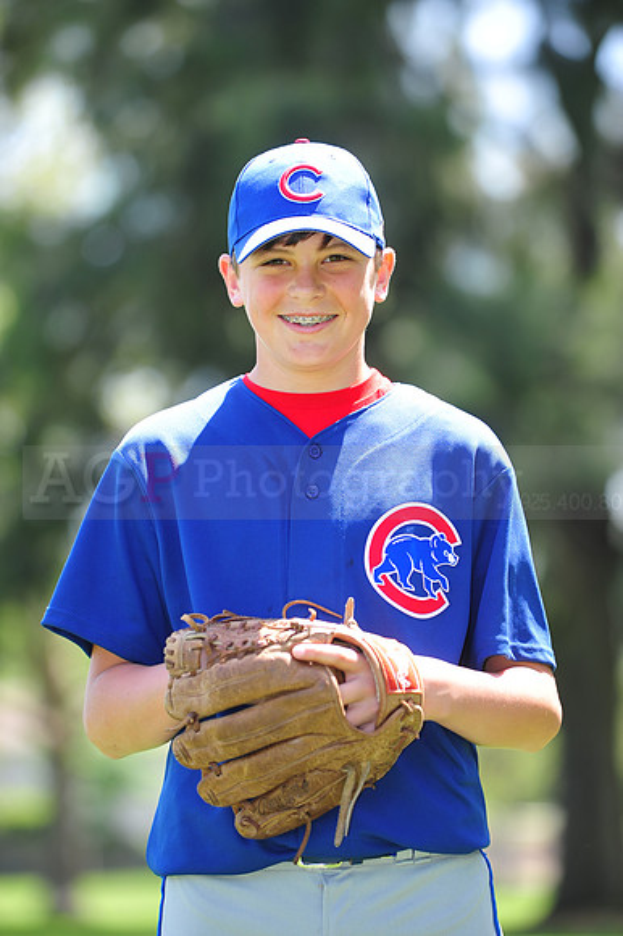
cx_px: 312
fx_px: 5197
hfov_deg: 6.9
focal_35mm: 200
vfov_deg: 10.3
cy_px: 468
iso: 200
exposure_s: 1/250
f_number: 4.5
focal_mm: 200
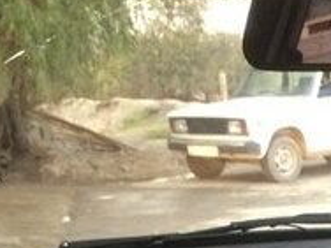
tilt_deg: -18.9
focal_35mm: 102
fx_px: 975
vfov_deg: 13.3
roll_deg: +3.0
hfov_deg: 18.5
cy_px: 427
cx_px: 363
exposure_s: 1/33
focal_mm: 4.15
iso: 160
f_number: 2.2
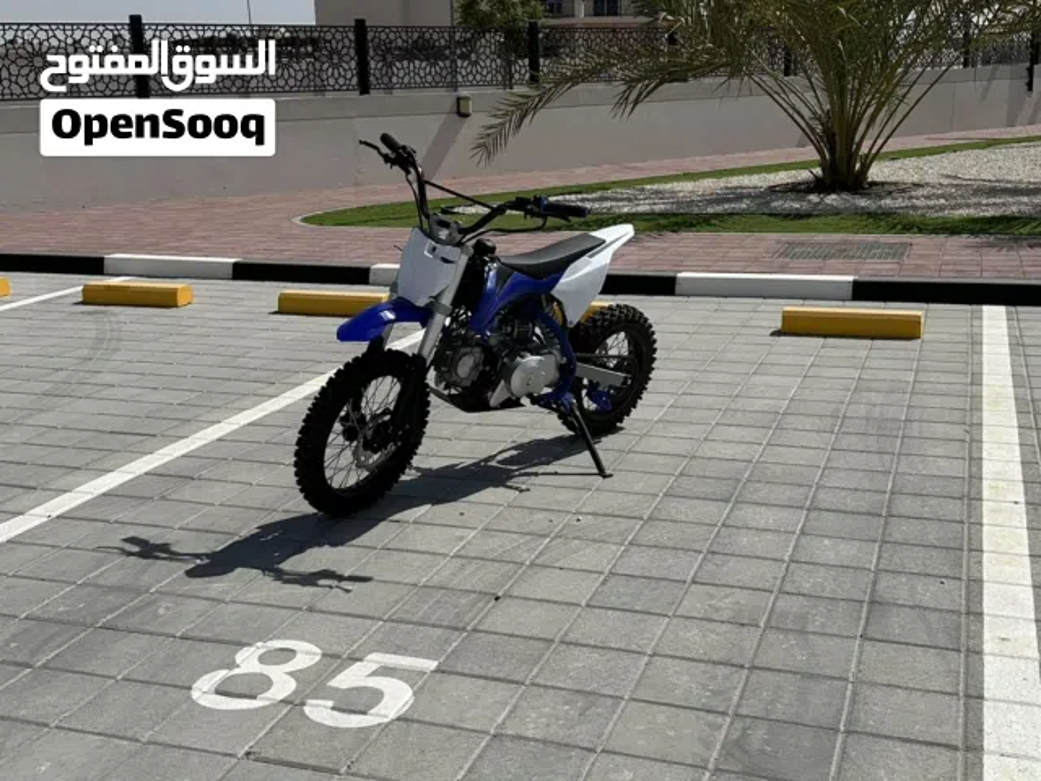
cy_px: 390
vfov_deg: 56.8
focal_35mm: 24
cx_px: 520
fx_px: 722
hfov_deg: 71.6
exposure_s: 1/10753
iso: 80
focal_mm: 6.86
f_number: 1.78
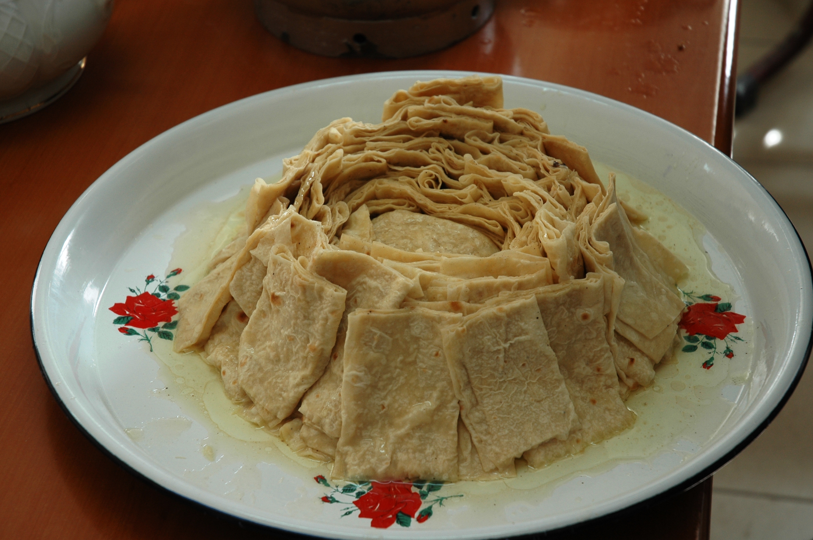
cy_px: 270
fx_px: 1895
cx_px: 406
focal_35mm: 84
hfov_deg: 24.2
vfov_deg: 16.2
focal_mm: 56
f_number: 4.5
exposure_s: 1/80
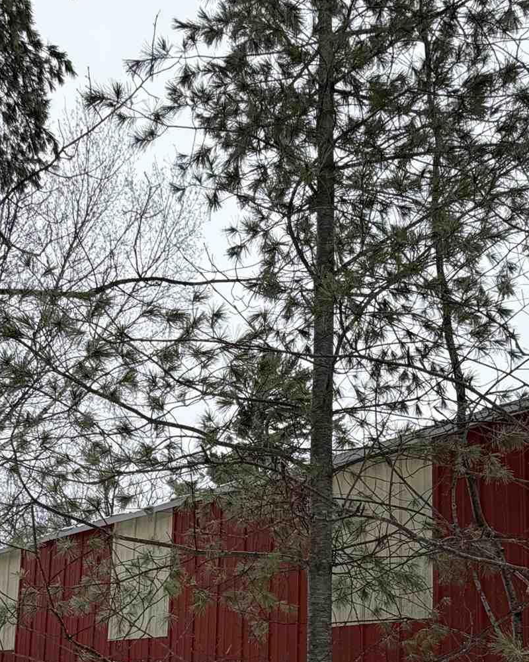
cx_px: 259
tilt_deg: +9.5
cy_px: 612
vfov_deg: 40.1
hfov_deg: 35.7
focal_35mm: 42
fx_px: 822
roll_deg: -2.0
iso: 50
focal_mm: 2.22
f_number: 2.2
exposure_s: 1/502
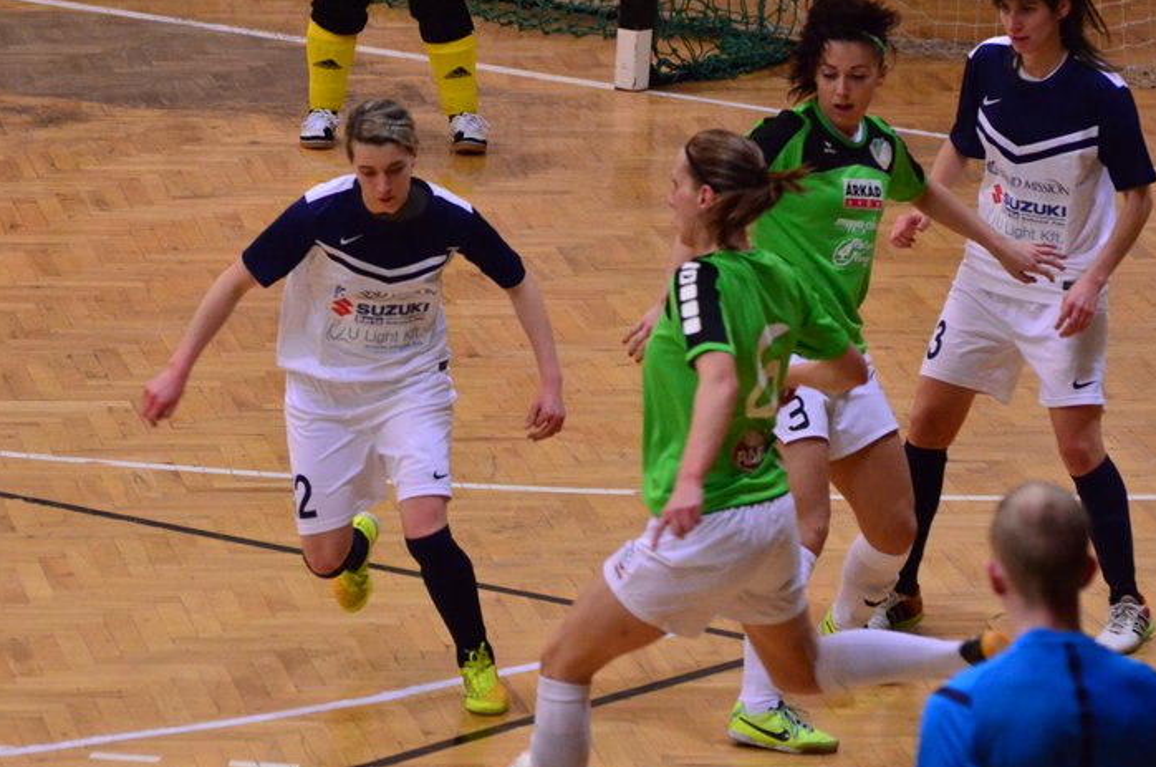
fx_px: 9091
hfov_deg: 7.3
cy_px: 436
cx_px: 604
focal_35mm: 284
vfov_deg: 4.8
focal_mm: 165
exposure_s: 1/320
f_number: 5
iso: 5000
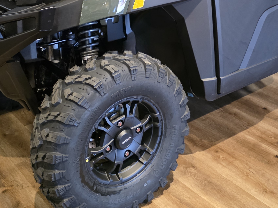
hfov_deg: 35.3
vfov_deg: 25.6
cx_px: 178
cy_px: -4
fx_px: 434
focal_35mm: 54
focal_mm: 6.3
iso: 1250
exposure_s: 1/120
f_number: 1.7
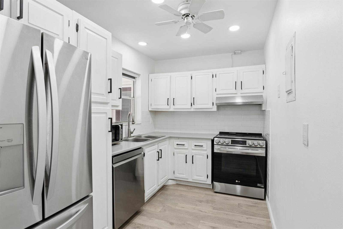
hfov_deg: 90.0
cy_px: 114
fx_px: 171
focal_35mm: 18
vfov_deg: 67.4
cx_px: 172
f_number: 9
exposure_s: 1/25
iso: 200
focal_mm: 12
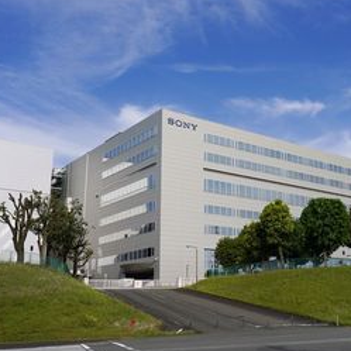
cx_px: 242
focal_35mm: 41
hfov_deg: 40.3
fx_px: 470
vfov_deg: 40.9
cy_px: 176
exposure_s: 1/640
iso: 100
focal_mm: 30
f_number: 6.3
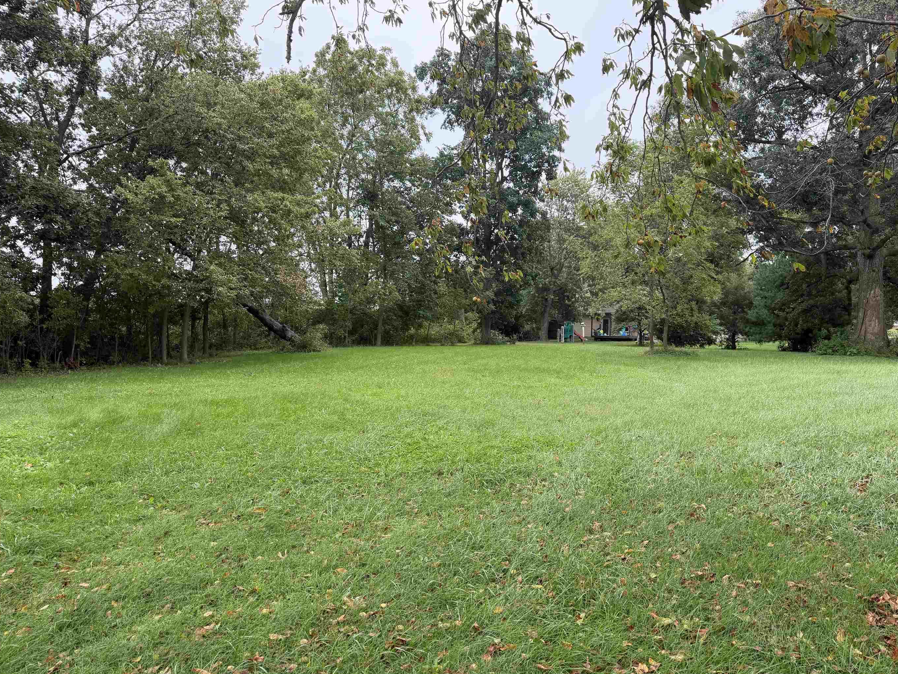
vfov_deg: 51.3
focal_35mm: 27
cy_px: 351
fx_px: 700
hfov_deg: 65.2
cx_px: 490
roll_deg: +0.5
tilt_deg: -3.7
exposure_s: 1/649
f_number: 1.78
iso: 100
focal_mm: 6.76
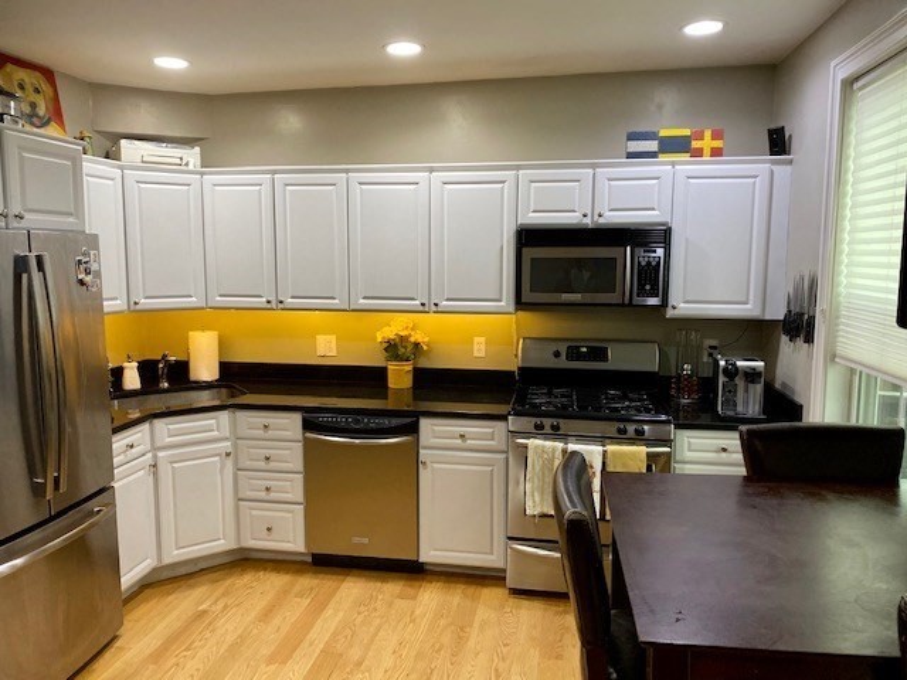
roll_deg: -0.5
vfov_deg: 53.1
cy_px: 340
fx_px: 681
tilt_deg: -7.7
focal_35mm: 26
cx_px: 454
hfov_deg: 67.3
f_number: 1.8
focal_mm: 4.25
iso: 320
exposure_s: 1/60
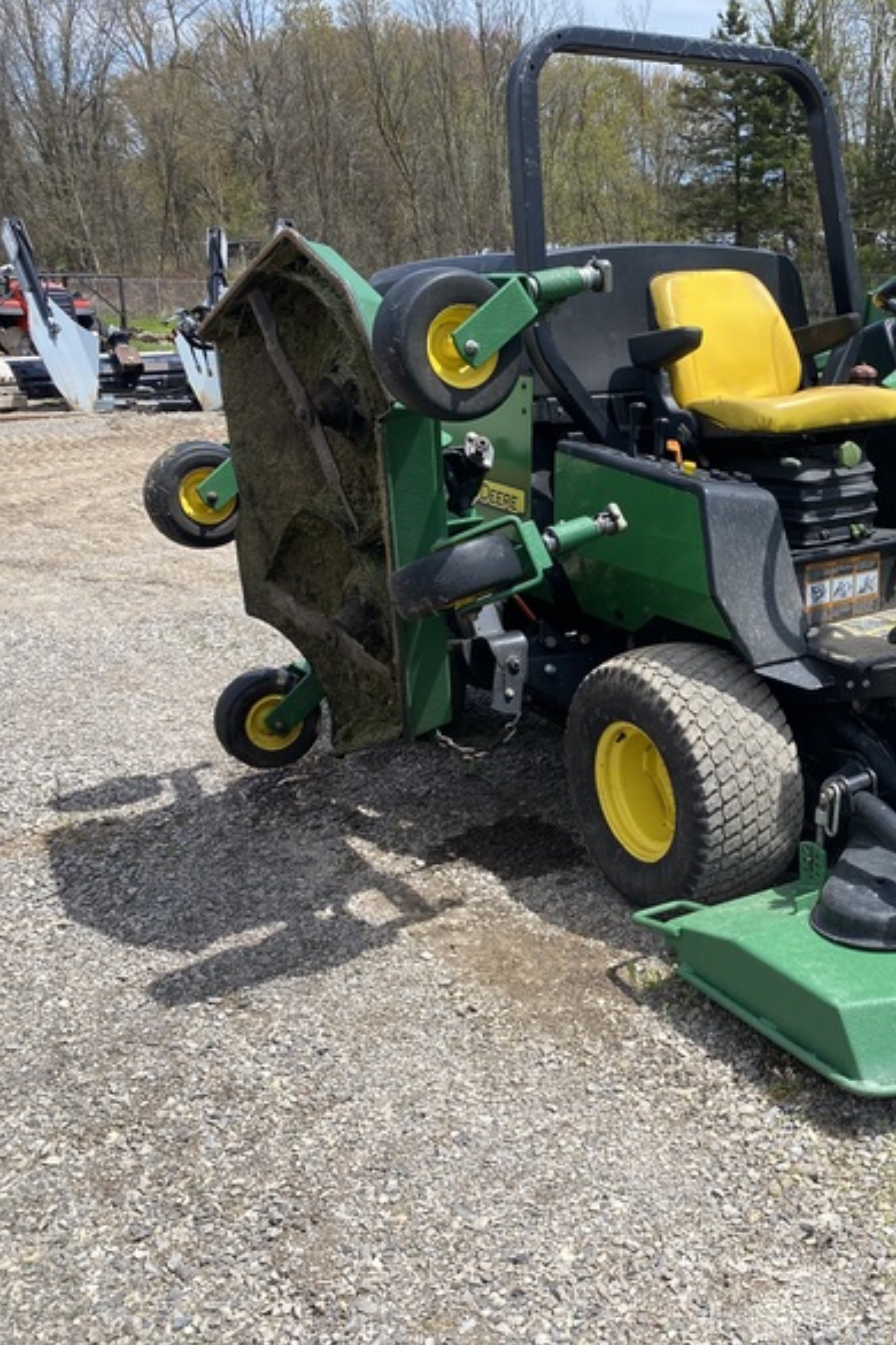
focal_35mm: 37
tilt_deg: -17.9
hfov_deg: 34.1
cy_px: 658
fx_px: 1381
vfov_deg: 51.9
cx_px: 795
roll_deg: +0.3
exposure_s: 1/1245
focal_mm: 4.25
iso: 32
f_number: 1.8
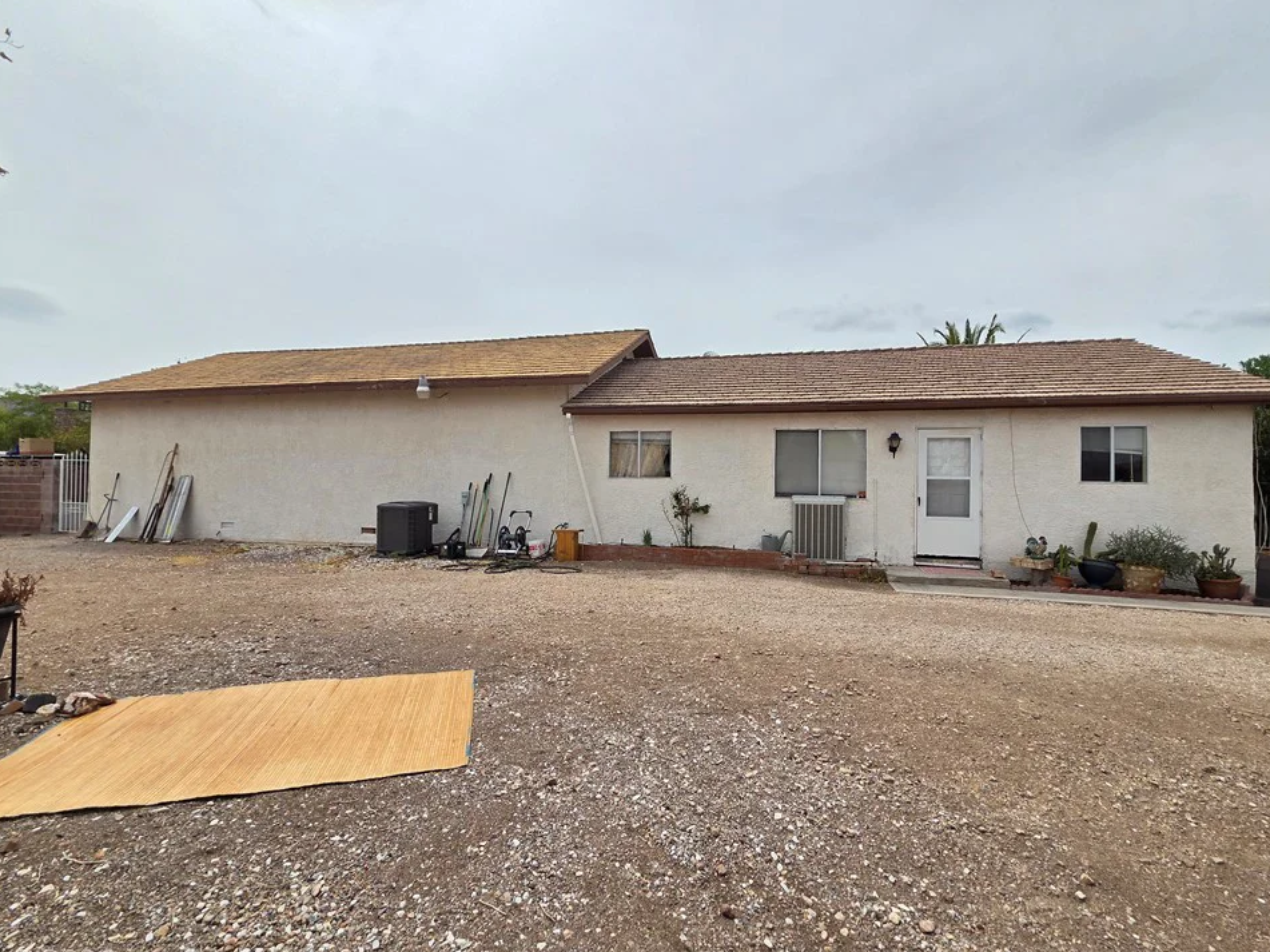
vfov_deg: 85.7
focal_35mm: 14
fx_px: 514
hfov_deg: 102.0
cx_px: 654
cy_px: 470
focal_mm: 2.2
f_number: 2.2
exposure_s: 1/2277
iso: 50
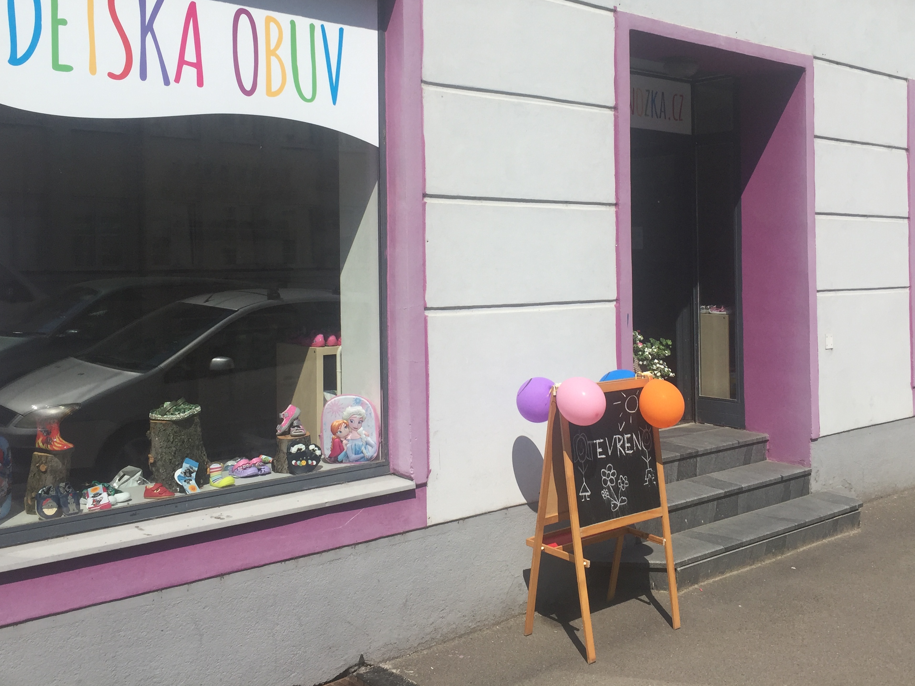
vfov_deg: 38.4
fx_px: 978
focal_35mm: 37
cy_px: 253
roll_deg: +0.0
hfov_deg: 50.1
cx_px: 483
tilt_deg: +1.5
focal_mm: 4.15
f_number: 2.2
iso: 32
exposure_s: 1/2639
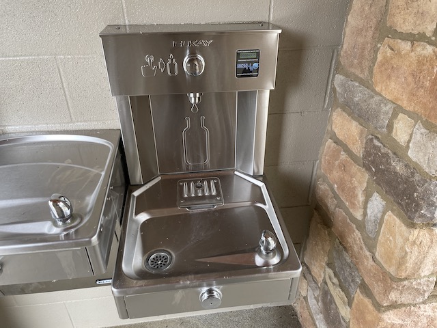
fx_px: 328
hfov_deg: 67.3
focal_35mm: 26
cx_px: 218
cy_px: 164
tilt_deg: -31.1
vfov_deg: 53.1
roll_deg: -0.1
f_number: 1.6
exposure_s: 1/121
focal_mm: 4.2
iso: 80
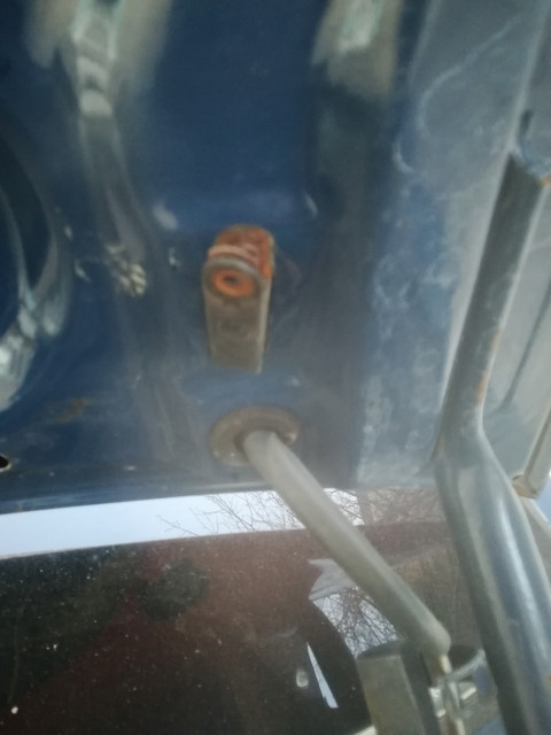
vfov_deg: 67.3
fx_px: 552
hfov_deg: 53.1
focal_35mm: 26
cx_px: 276
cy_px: 368
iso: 640
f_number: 2.2
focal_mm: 3.83
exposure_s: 1/20
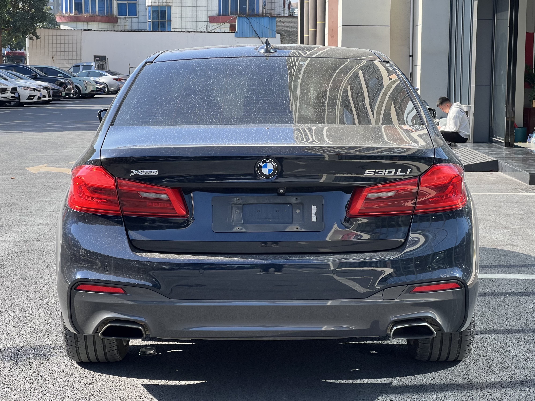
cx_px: 268
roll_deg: -0.7
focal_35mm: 77
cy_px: 200
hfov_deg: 25.3
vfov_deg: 19.1
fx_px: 1190
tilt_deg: -5.4
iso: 32
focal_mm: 9
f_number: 2.8
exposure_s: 1/219
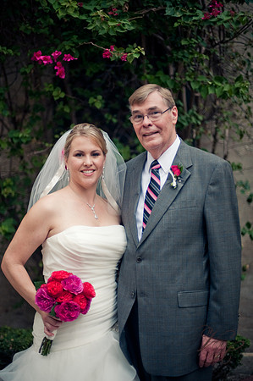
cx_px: 126
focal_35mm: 50
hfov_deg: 26.9
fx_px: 528
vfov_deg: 39.6
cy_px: 190
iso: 400
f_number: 1.4
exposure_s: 1/2500
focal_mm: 50
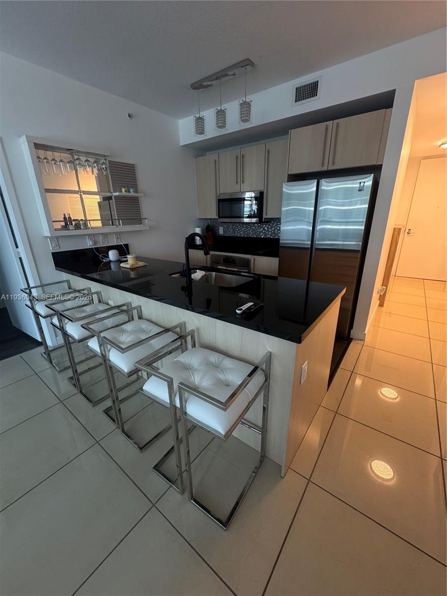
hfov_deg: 85.7
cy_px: 298
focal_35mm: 14
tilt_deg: -17.3
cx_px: 224
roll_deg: +1.2
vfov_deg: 102.1
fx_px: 241
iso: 200
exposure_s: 1/120
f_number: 2.2
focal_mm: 2.22
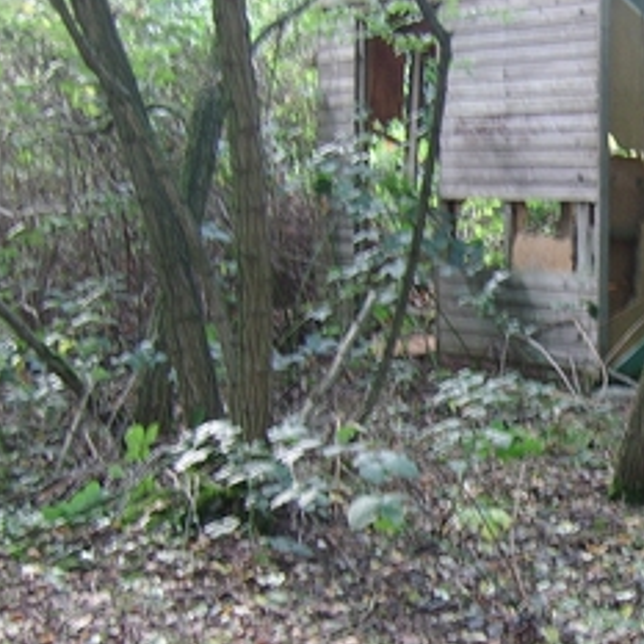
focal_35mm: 53
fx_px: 1116
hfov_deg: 31.2
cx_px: 536
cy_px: 261
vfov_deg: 32.1
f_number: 2.8
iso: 100
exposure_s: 1/10
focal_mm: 5.95
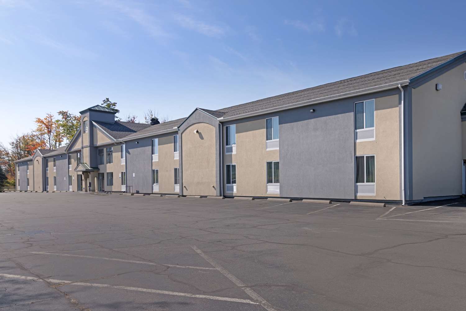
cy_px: 156
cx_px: 233
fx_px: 272
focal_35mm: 21
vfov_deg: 59.5
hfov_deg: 81.2
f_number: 9
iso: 100
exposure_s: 1/2000
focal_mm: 21
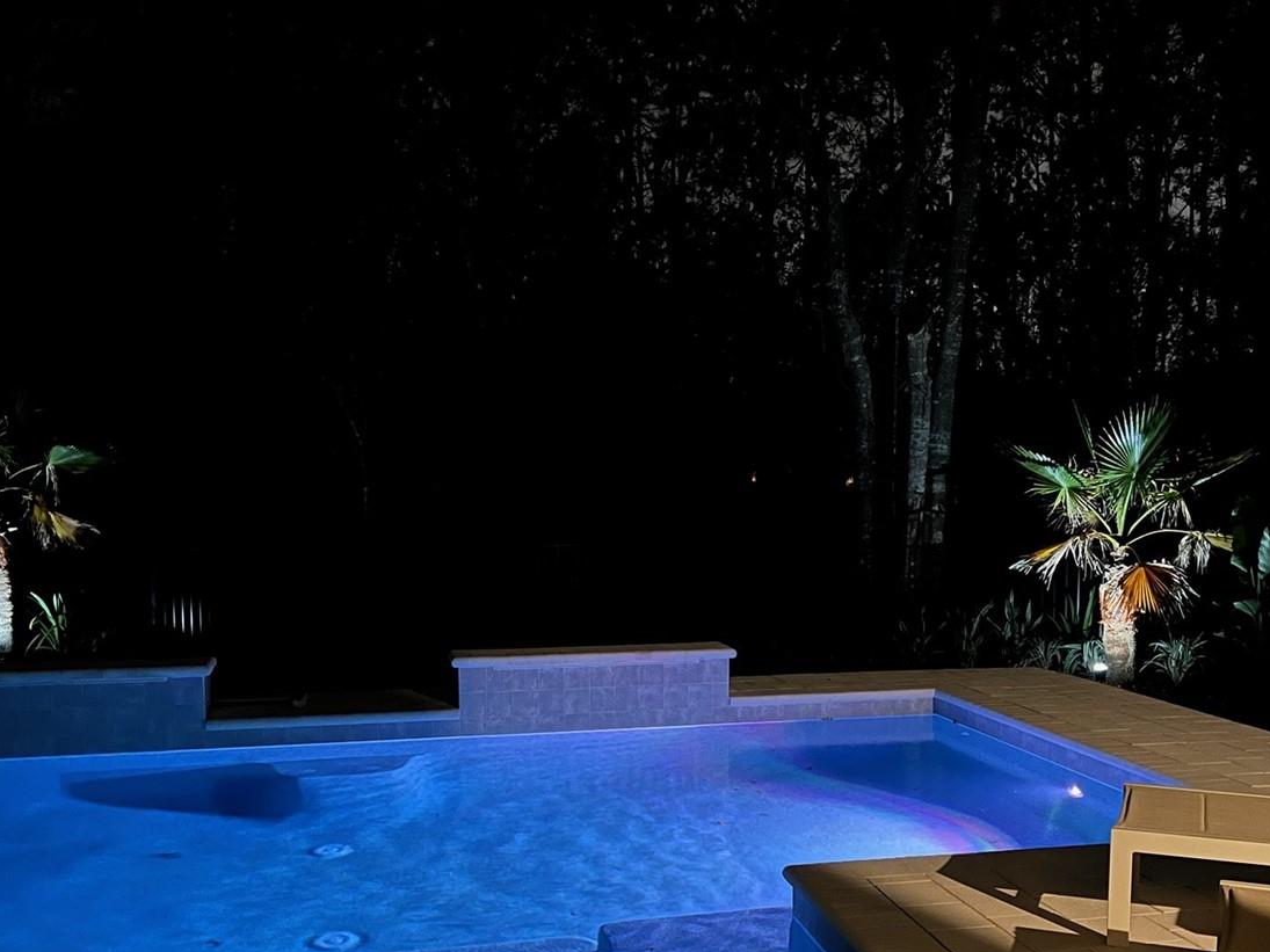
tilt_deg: -6.6
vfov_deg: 37.3
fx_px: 1394
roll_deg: -0.1
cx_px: 756
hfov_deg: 48.7
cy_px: 631
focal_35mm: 38
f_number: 1.5
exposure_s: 1/5
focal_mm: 5.7
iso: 500
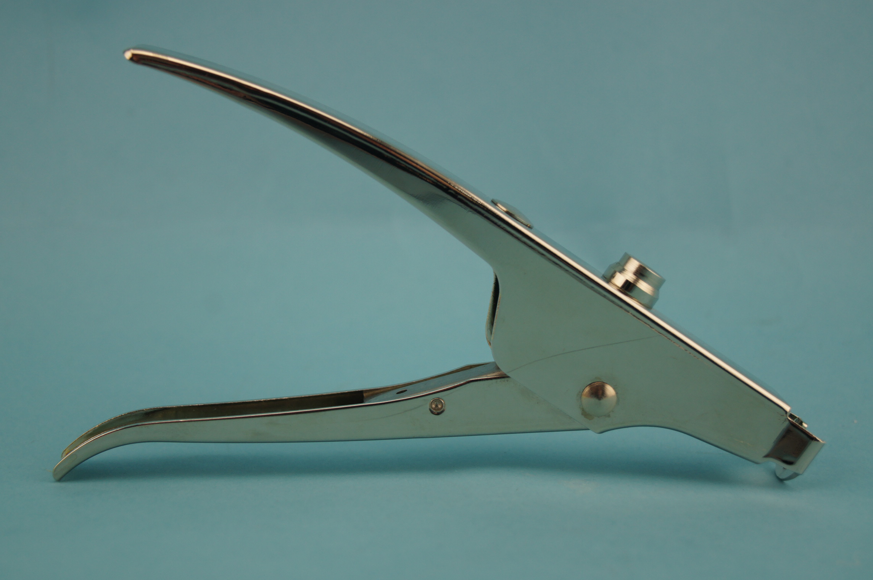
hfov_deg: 27.0
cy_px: 290
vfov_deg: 18.1
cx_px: 436
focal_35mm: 75
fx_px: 1817
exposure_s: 1/160
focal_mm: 50
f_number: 5.6
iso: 200
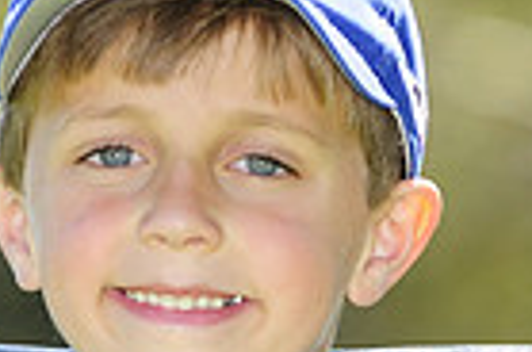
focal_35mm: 940
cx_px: 226
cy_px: 499
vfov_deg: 1.5
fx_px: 13859
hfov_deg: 2.2
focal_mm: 150
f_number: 4
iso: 200
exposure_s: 1/500
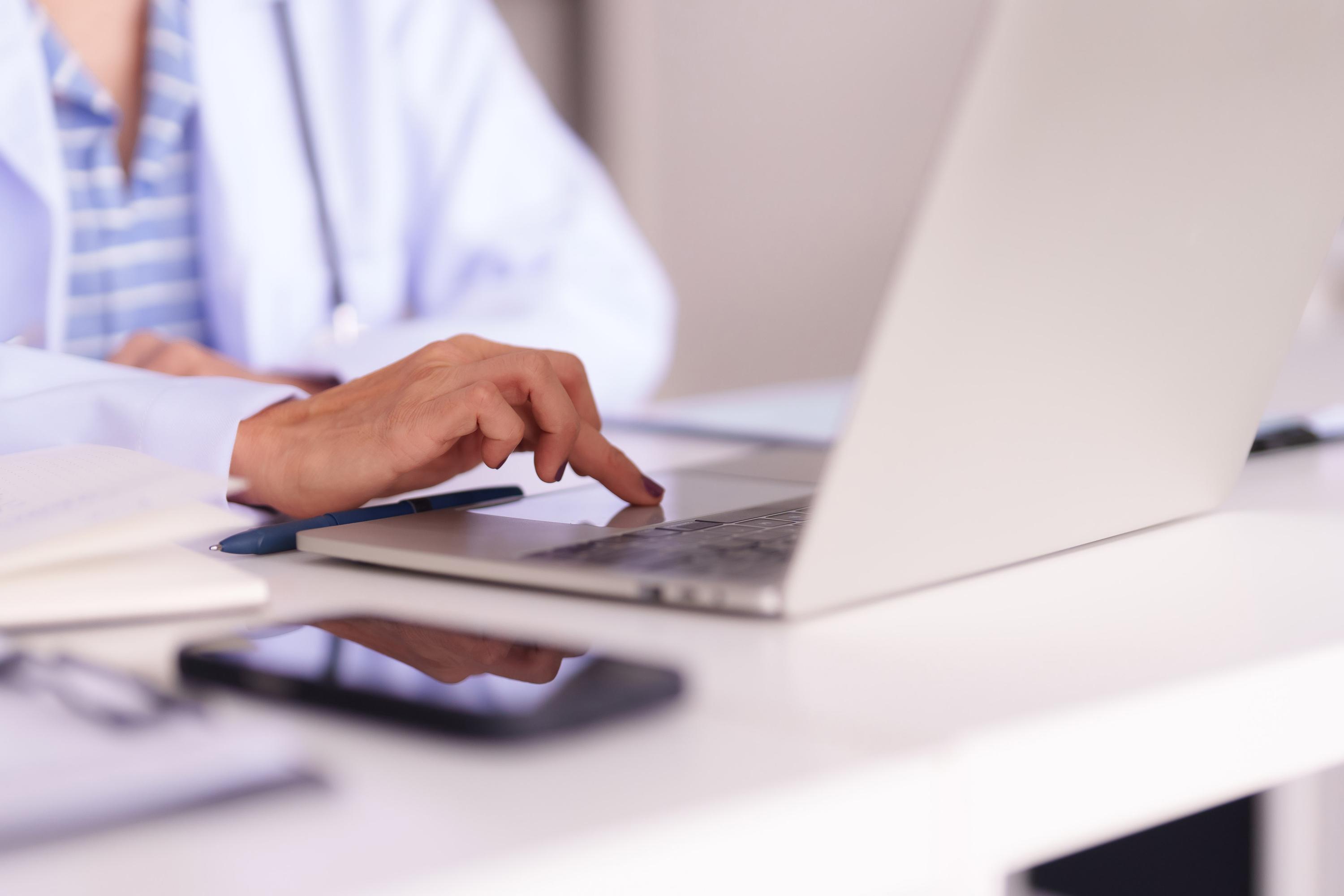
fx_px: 2800
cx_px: 672
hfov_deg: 27.0
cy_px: 448
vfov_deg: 18.2
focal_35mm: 75
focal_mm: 50
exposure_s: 1/800
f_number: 1.2
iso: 250
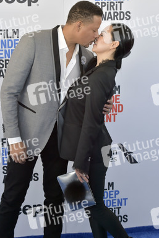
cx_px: 77
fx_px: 536
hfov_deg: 16.9
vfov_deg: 25.0
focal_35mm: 81
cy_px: 122
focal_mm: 78
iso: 500
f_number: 6.3
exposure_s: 1/320
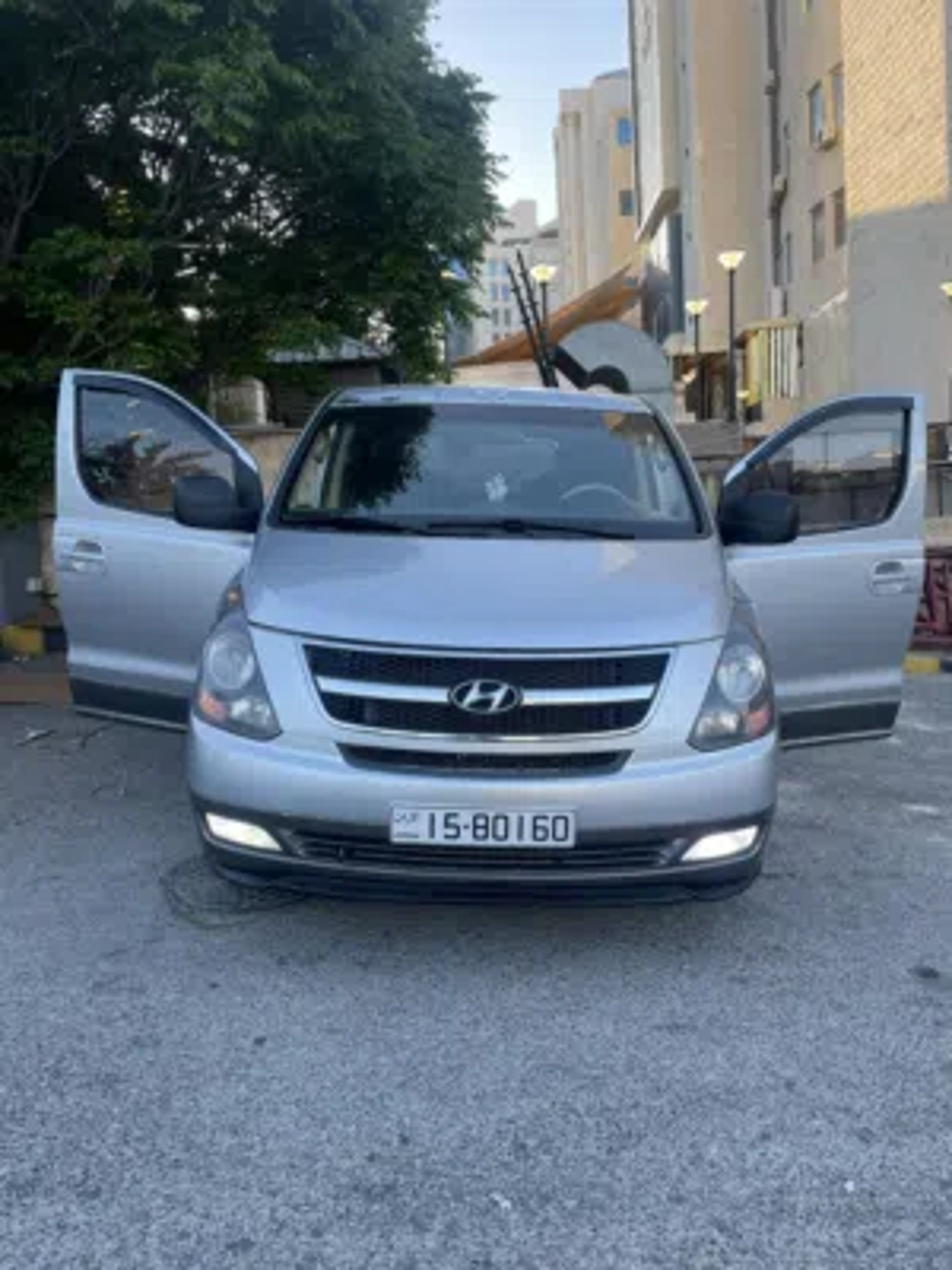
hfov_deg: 53.1
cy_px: 635
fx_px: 953
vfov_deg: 67.3
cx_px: 476
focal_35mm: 26
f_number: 1.6
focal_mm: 4.2
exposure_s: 1/279
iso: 32
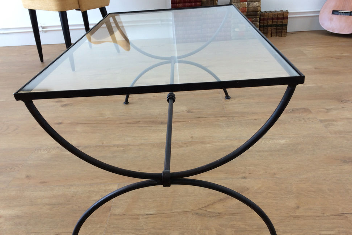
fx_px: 303
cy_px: 129
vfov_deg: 42.3
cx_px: 175
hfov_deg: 60.3
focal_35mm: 31
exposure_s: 1/50
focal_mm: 4.15
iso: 40
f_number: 2.2
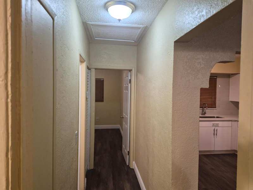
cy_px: 95
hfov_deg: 73.9
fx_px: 168
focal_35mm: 23
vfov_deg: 58.9
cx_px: 126
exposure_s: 1/120
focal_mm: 5.4
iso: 400
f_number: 1.8
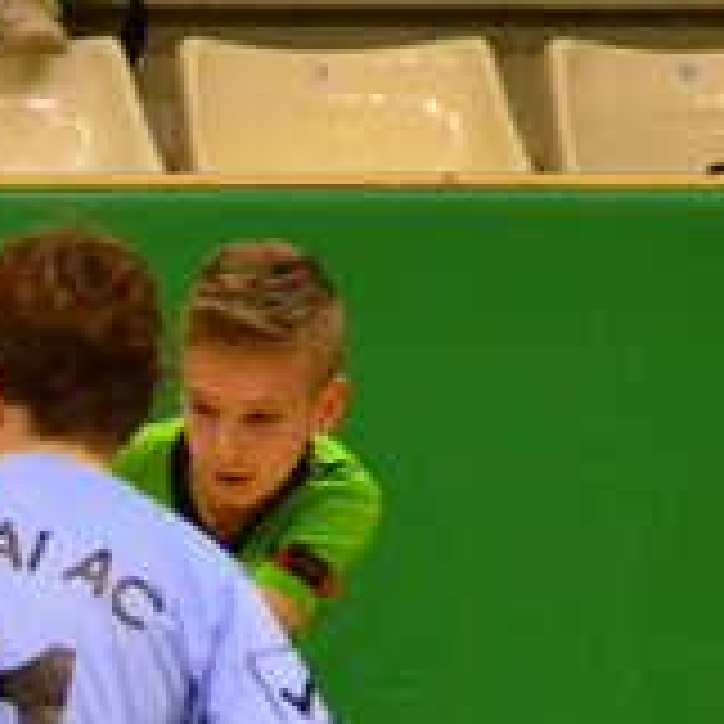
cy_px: 1142
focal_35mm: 1077
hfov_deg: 1.6
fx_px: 25485
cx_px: -931
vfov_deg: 1.6
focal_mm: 170
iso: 4000
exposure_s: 1/320
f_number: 5
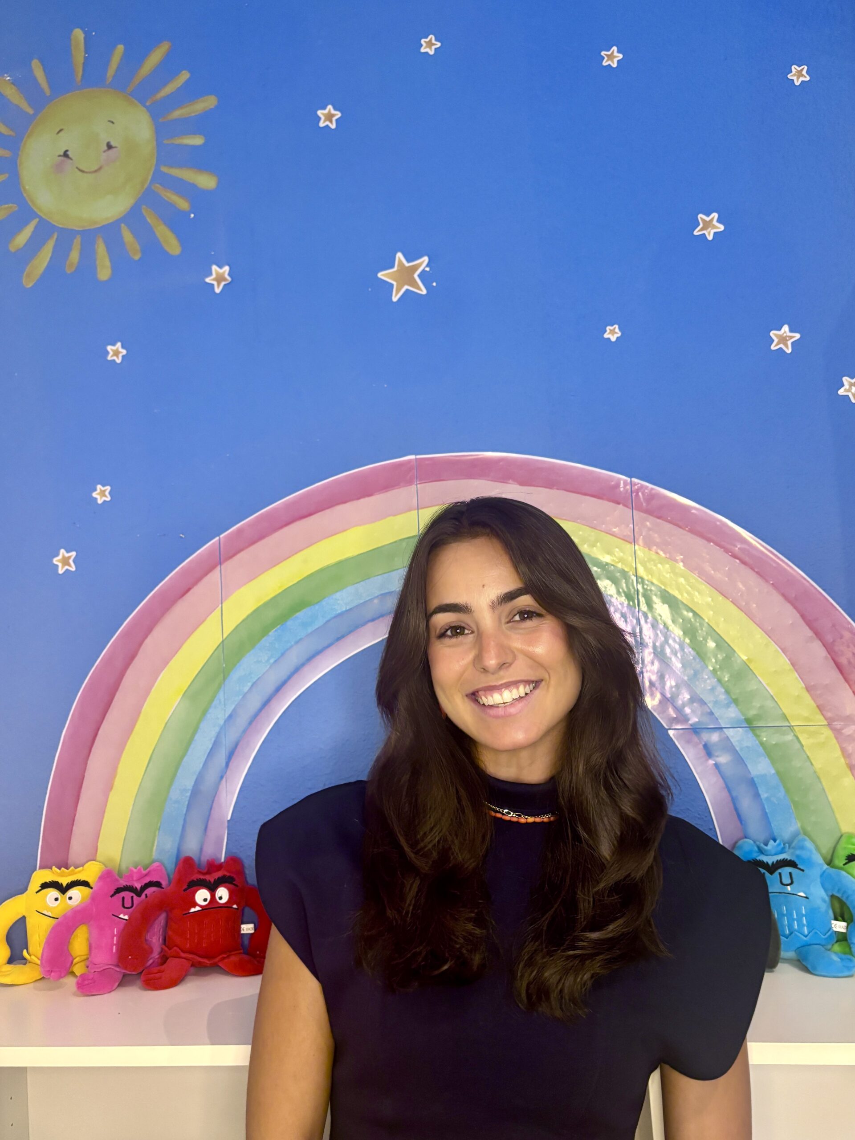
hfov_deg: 53.1
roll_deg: +0.4
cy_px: 570
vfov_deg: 67.3
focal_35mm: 26
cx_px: 428
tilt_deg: +3.9
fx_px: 856
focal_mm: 5.96
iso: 250
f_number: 1.6
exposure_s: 1/50
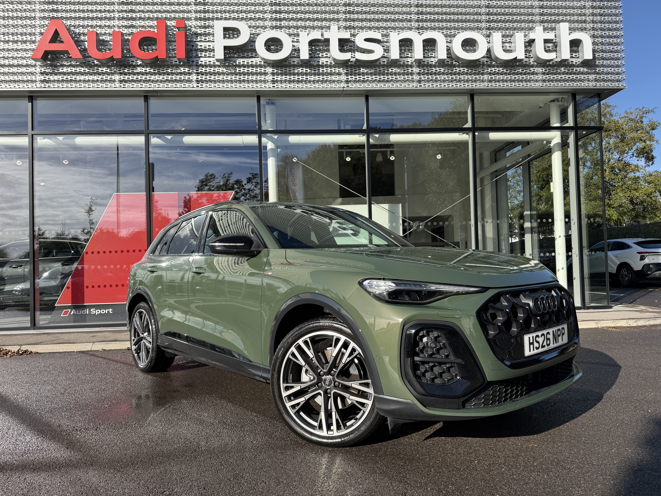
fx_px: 458
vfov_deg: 56.8
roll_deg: +2.0
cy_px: 248
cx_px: 330
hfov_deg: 71.6
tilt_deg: +1.5
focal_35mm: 24
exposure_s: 1/3584
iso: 80
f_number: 1.78
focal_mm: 6.76
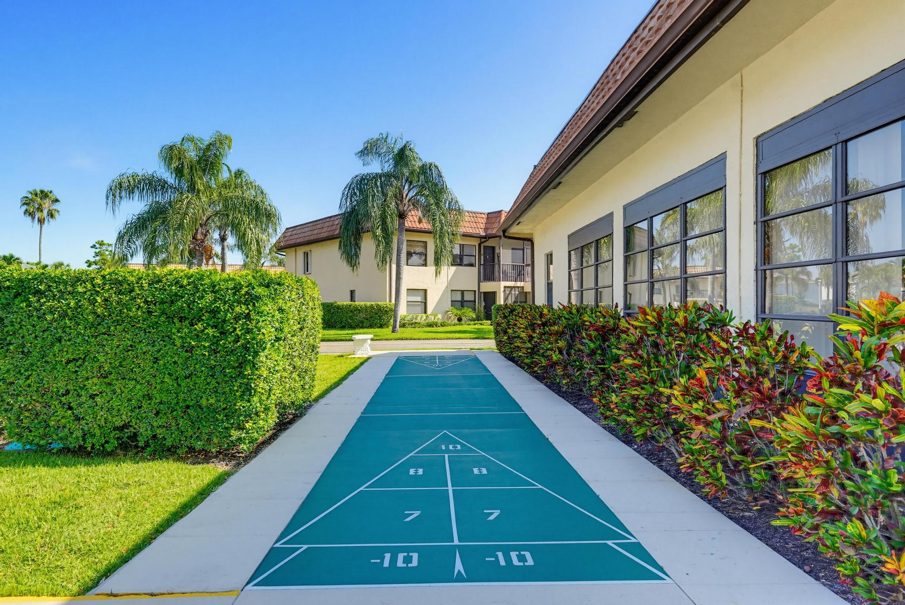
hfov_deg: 76.1
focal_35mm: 23
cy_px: 302
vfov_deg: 55.2
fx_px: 579
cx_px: 452
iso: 800
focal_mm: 23
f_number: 8
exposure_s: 1/500
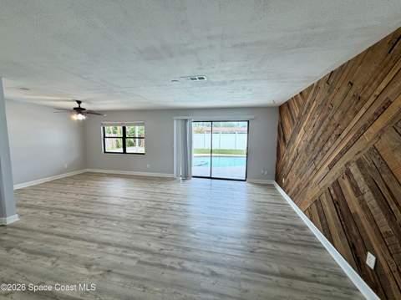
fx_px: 162
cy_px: 150
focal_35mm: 14
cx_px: 200
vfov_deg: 85.6
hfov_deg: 102.1
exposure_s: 1/120
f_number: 2.2
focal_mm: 2.22
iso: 80
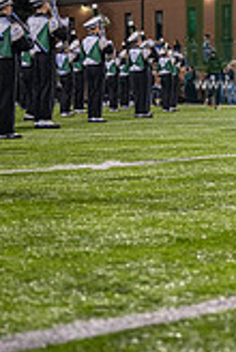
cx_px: 281
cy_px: 39
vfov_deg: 17.5
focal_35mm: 115
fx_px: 1126
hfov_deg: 11.7
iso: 1250
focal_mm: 42
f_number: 3.2
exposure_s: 1/500
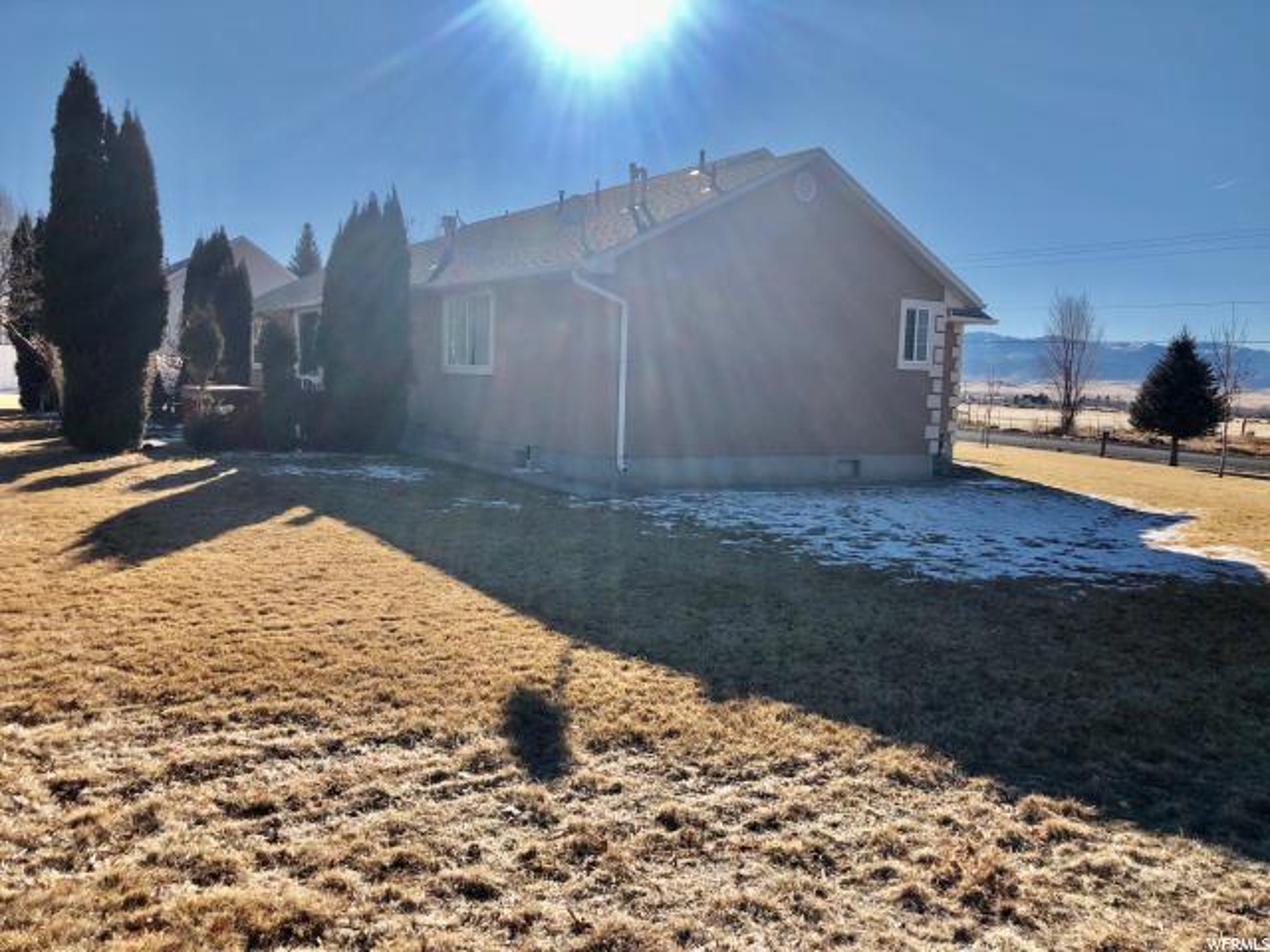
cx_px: 635
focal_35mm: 28
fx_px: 1027
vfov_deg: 49.7
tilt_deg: -6.0
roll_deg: +0.4
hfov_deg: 63.4
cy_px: 476
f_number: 1.8
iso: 25
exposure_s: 1/3003
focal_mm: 3.99
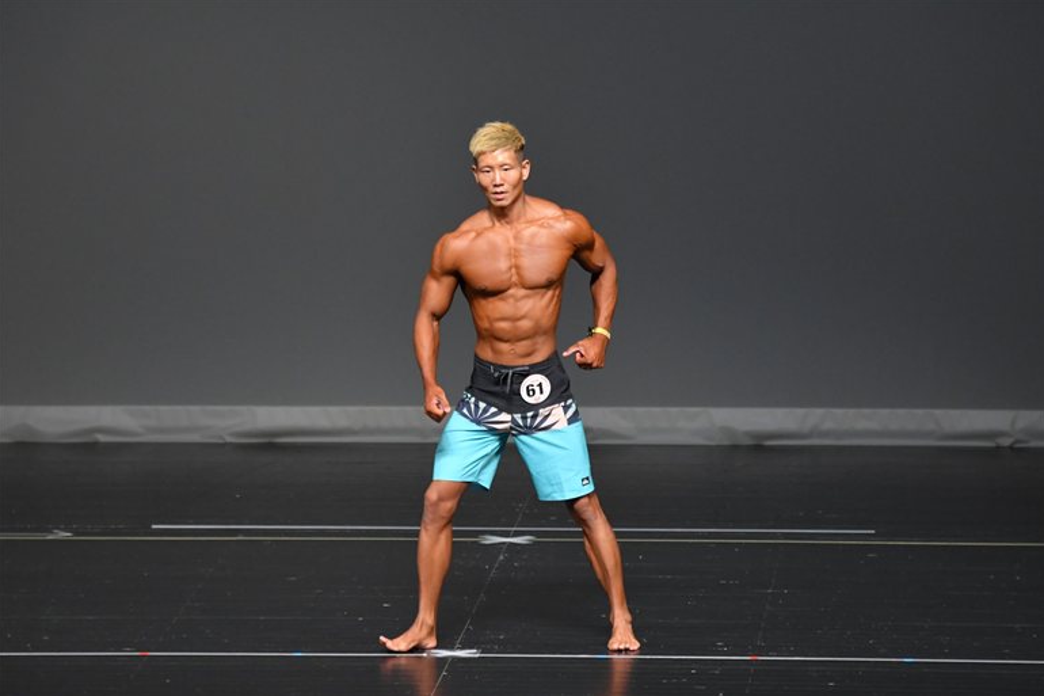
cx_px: 523
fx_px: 8756
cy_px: 349
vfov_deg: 4.5
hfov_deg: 6.8
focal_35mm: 302
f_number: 5.6
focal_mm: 200
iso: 2500
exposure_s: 1/400
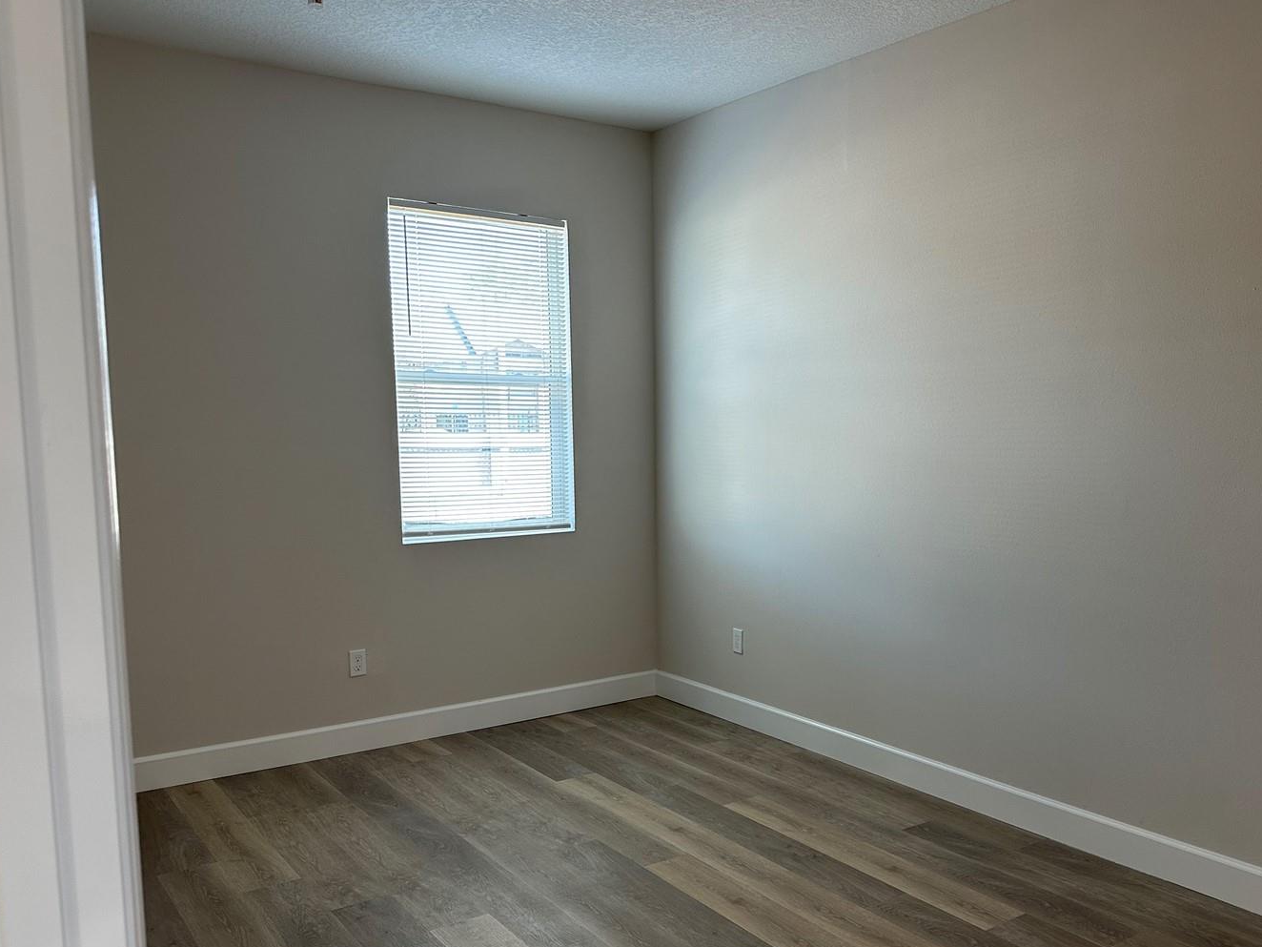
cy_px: 557
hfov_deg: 61.5
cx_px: 703
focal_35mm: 29
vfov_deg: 48.0
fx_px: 1057
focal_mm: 6.86
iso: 200
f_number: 1.78
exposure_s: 1/120
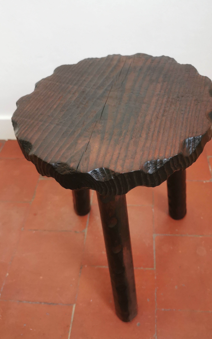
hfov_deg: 43.1
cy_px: 169
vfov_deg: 64.6
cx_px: 117
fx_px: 268
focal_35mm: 29
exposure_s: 1/50
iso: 250
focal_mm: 5.58
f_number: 1.8
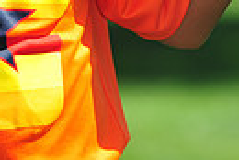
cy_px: -189
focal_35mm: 735
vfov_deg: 1.9
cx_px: -33
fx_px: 4885
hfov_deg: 2.8
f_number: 4.5
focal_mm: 165
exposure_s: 1/1250
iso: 200
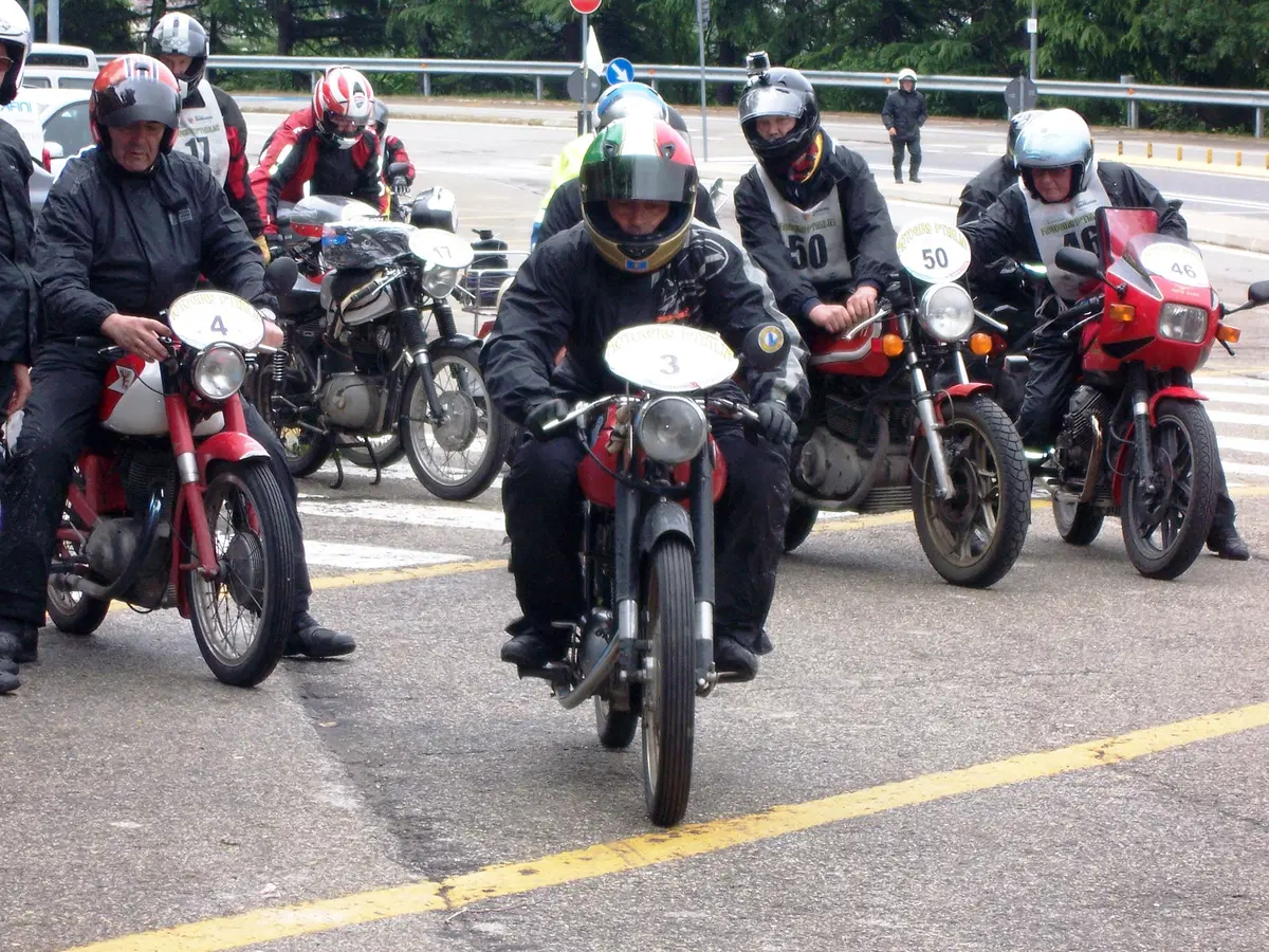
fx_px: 4839
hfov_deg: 14.9
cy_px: 476
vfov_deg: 11.2
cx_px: 634
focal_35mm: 132
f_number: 4.8
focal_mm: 22
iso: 140
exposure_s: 1/125
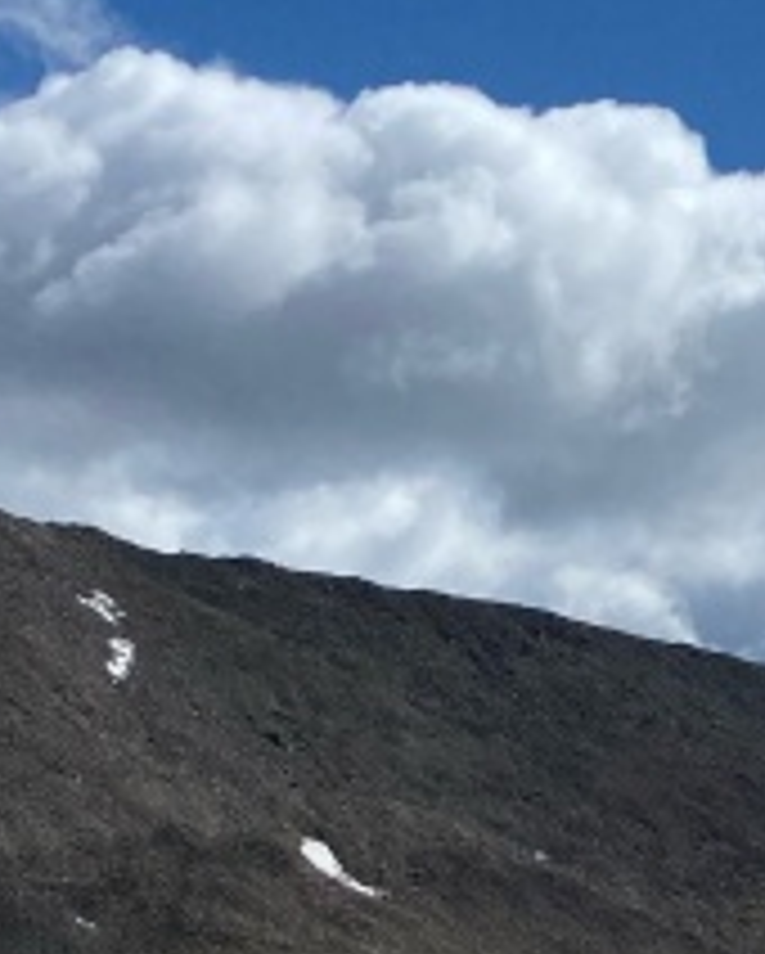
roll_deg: -3.9
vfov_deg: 16.9
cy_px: 1474
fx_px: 2883
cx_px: 504
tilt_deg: -8.7
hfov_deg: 15.1
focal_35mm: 102
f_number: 1.8
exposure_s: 1/6757
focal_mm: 4.25
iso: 32
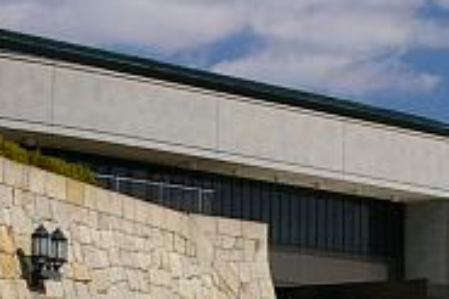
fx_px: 2106
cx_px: 274
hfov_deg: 12.2
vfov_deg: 8.1
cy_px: 322
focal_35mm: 169
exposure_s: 1/400
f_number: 8
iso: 200
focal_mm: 26
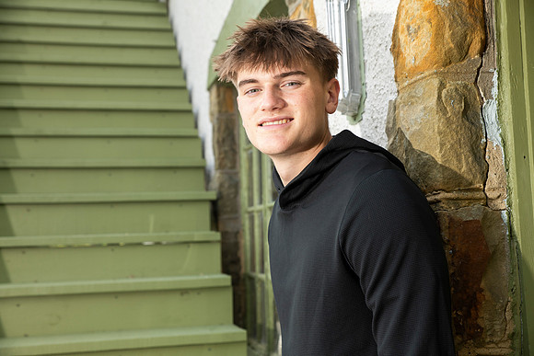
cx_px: 267
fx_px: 771
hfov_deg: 38.2
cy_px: 178
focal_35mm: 52
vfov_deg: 26.0
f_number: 5.6
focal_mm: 52
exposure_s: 1/160
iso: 320
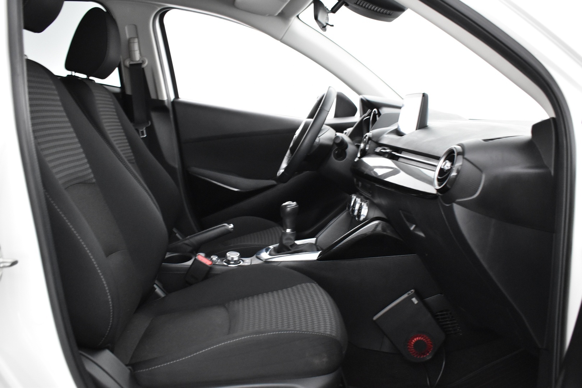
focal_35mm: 33
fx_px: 534
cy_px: 194
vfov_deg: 40.0
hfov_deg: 57.2
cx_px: 291
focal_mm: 22
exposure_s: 1/25
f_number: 3.8
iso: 3200
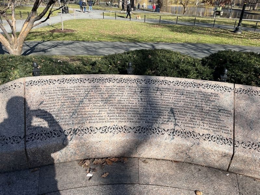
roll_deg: -2.0
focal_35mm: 26
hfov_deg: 67.3
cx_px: 130
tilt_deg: -26.6
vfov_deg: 53.1
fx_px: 195
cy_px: 98
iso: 50
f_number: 1.6
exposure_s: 1/1992
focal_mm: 5.1
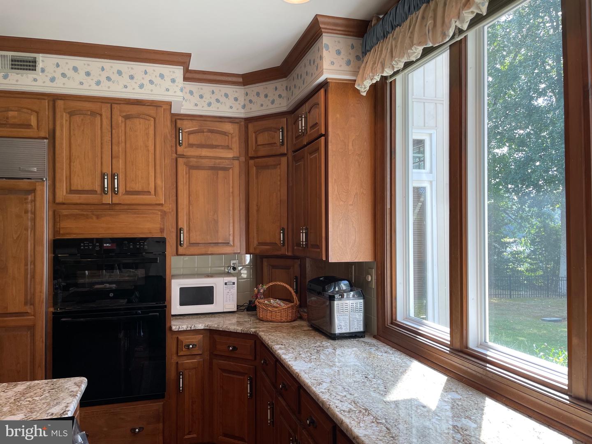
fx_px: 445
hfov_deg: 67.3
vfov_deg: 53.1
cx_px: 296
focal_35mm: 26
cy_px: 222
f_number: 1.6
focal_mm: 4.2
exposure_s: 1/120
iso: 50
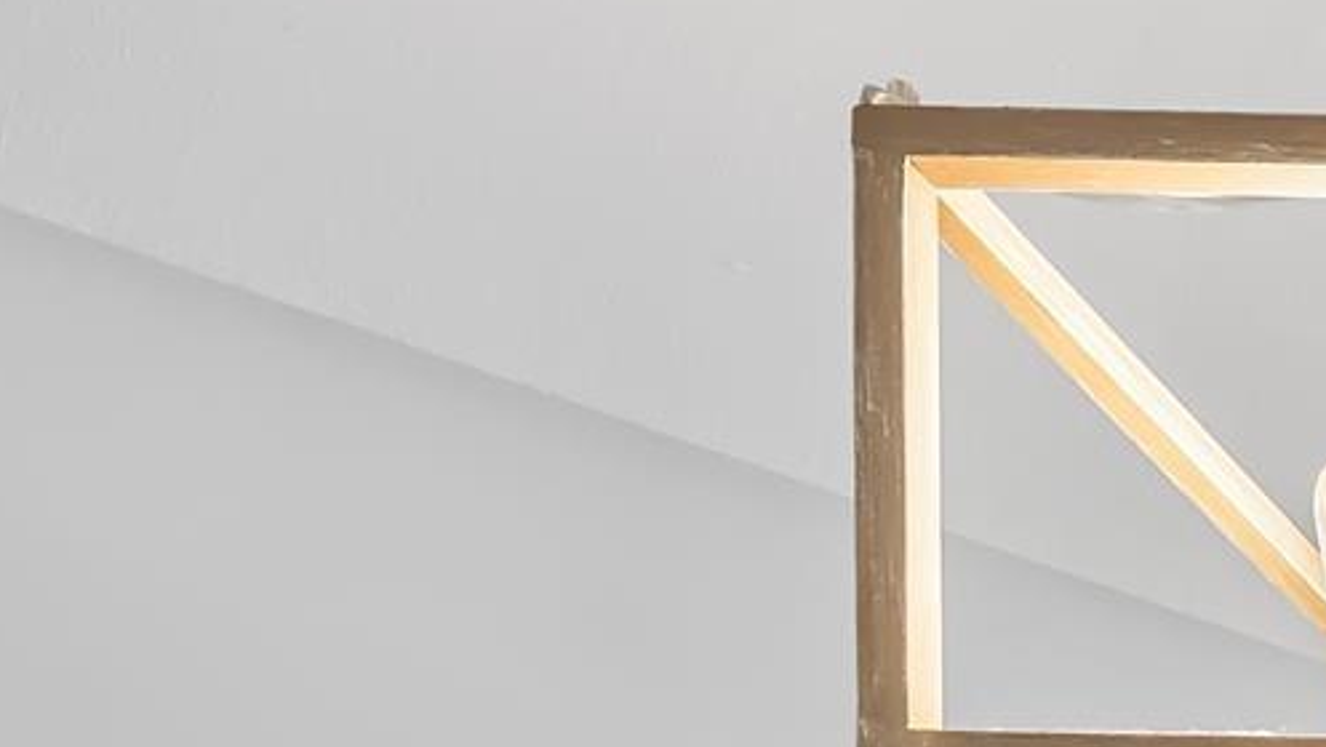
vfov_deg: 11.0
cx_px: 2935
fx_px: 2779
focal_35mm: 79
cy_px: 2144
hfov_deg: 16.5
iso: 800
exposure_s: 1/30
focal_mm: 15
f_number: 8
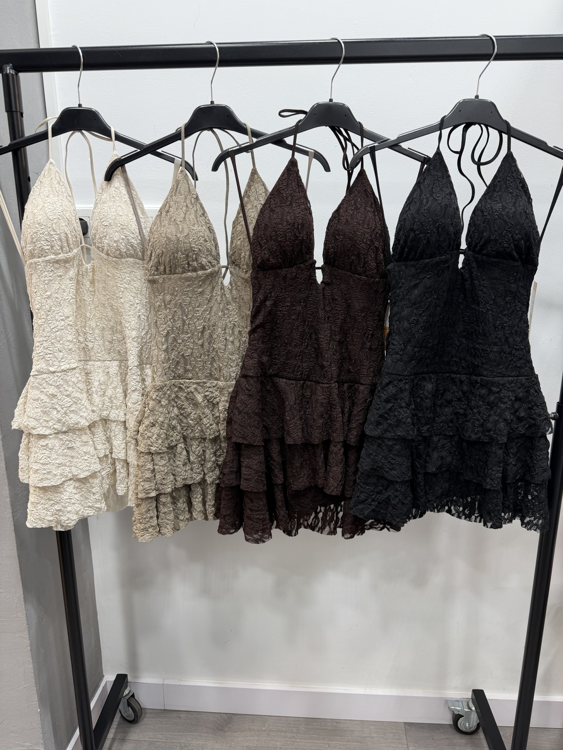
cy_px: 375
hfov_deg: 56.8
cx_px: 282
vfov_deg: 71.6
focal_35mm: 24
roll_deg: +0.3
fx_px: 520
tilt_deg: -15.6
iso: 100
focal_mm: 6.76
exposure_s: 1/100
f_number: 1.78
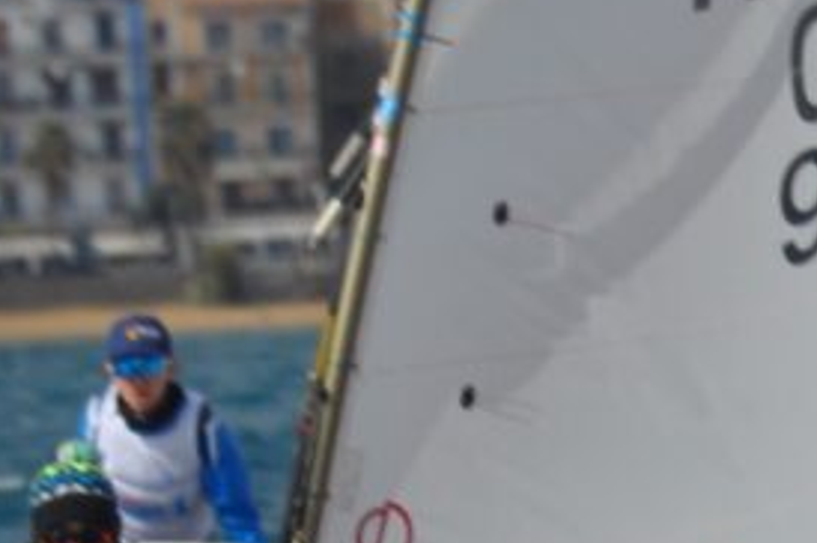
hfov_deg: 1.8
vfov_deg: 1.2
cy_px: 66
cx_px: 1366
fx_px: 26657
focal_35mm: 1176
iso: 360
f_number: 8
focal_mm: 210
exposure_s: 1/2000
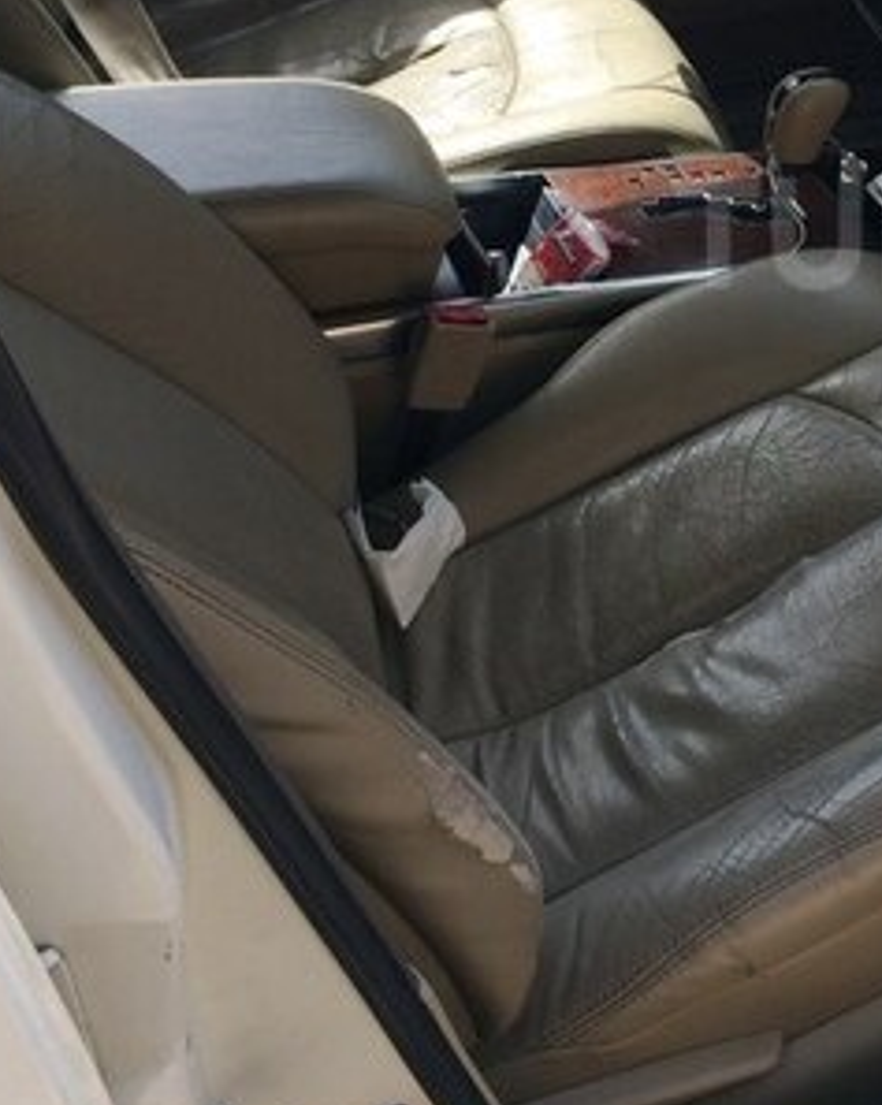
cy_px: 233
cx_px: 1057
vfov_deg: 29.4
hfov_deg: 22.3
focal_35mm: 63
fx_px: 2059
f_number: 2.2
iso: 32
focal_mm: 4.15
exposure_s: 1/526
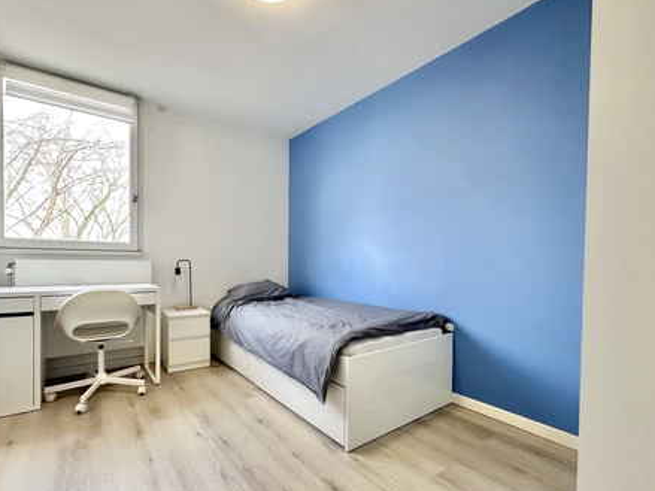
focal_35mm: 17
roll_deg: -0.6
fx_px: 322
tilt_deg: -1.1
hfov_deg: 90.9
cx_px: 308
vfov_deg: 74.5
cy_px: 270
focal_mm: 2.22
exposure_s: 1/100
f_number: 2.2
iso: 200
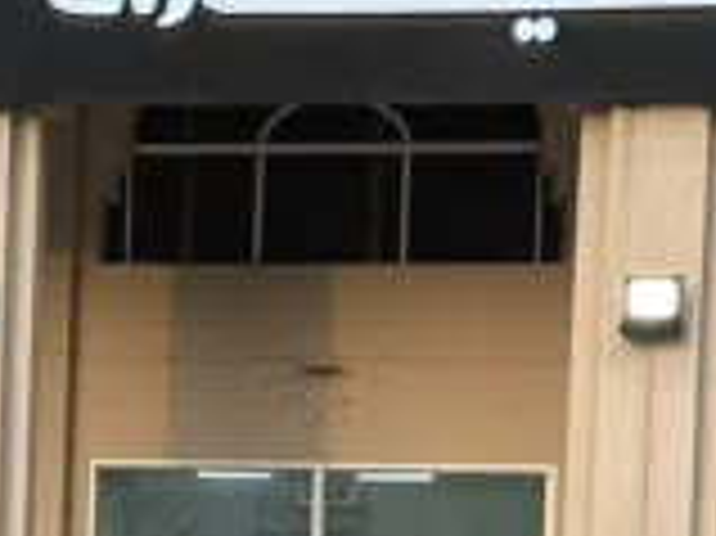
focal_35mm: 193
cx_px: -234
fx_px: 3989
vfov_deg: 7.6
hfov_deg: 10.0
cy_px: 788
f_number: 1.78
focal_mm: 6.86
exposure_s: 1/519
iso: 80
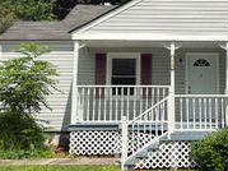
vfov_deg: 21.8
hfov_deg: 28.3
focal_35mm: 67
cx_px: 185
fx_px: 441
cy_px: 53
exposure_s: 1/4673
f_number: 1.78
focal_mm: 6.76
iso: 80
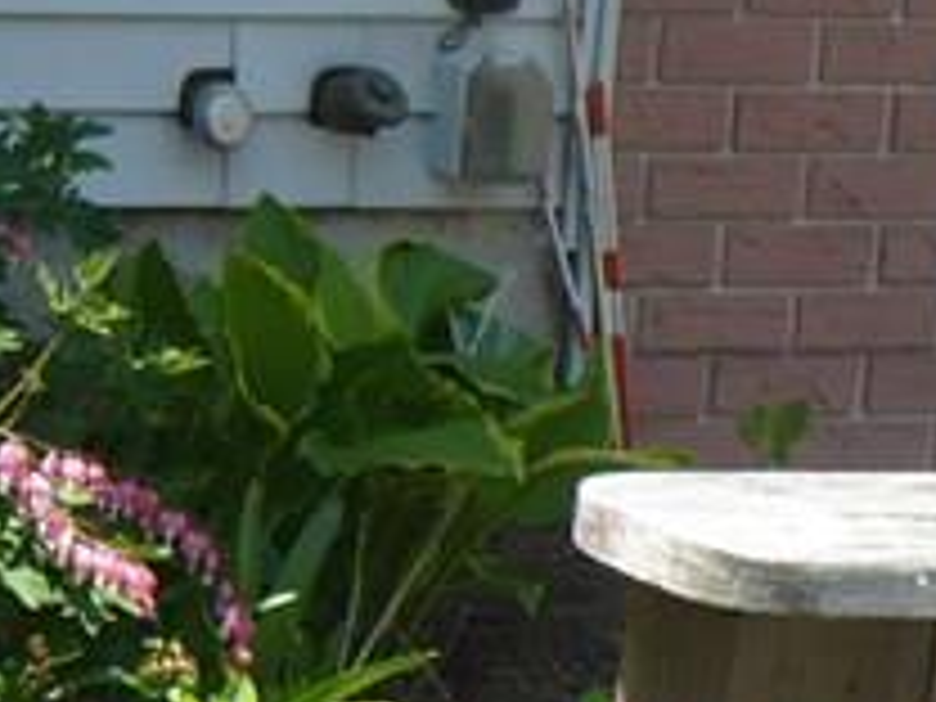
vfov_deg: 8.2
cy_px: 333
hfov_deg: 10.1
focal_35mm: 182
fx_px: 4921
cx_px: -886
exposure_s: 1/500
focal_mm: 6.1
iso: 100
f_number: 2.8
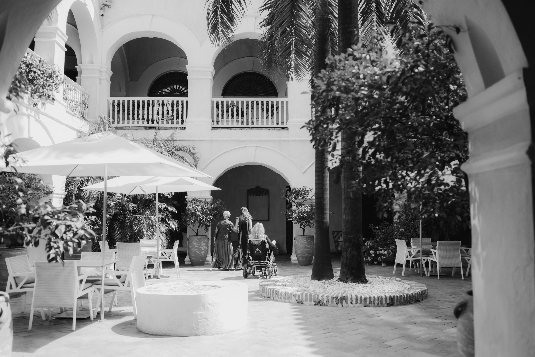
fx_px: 520
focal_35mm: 35
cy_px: 178
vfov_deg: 37.9
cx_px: 268
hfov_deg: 54.4
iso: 640
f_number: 2.2
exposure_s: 1/5000
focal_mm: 35
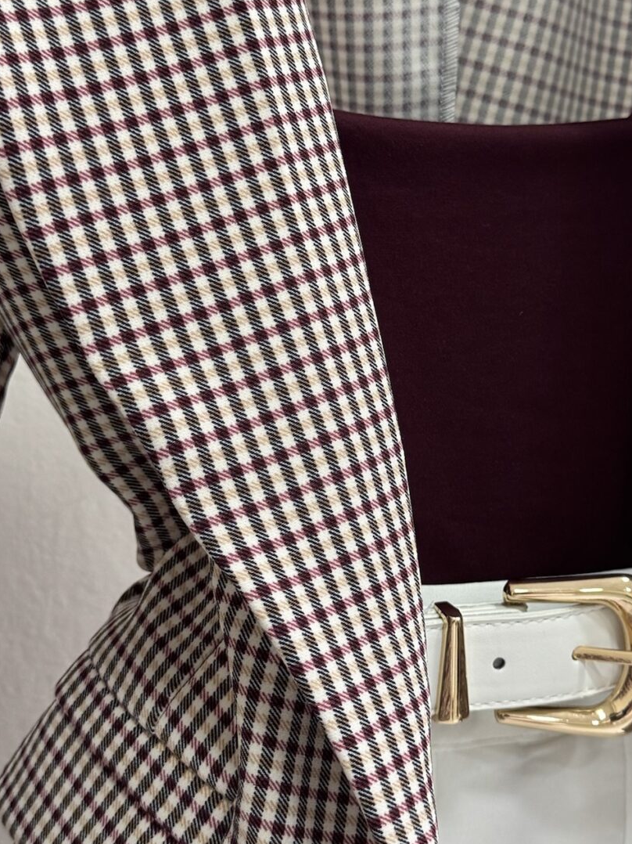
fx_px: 1388
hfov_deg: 25.5
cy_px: 373
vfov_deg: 33.8
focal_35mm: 57
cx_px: 423
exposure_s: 1/121
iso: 200
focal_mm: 6.76
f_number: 1.78
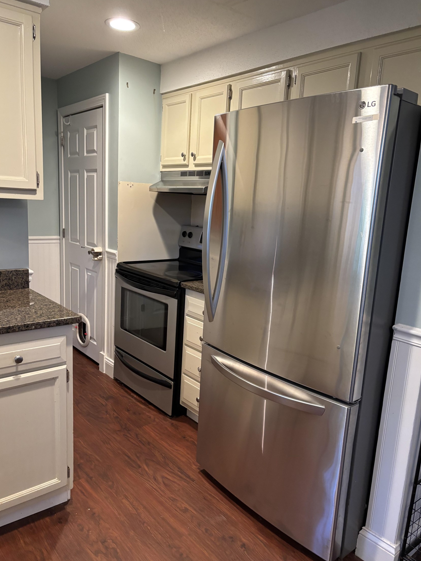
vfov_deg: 65.3
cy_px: 288
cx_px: 207
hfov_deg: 51.3
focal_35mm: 27
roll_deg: -4.0
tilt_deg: -12.1
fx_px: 438
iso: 320
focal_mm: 5.96
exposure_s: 1/60
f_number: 1.6
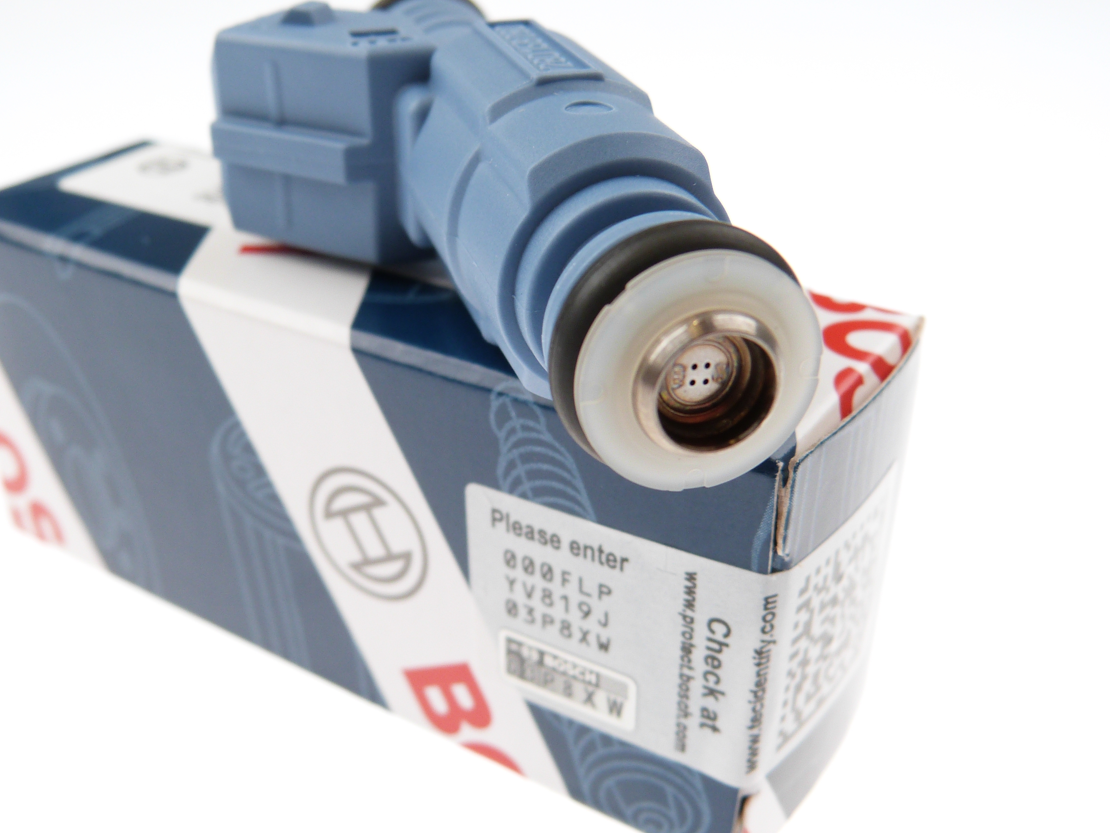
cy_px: 452
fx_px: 1315
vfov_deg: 35.1
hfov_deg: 45.6
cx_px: 474
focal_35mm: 41
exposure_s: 1/100
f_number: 3.2
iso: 100
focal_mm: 6.1
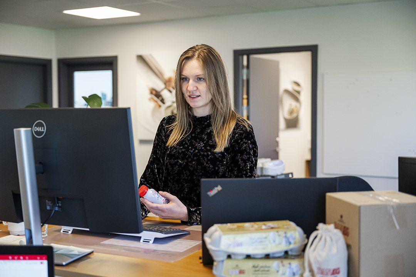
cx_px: 208
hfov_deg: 38.2
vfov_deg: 26.0
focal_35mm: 52
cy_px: 138
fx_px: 601
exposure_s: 1/125
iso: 1000
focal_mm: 52
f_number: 2.8
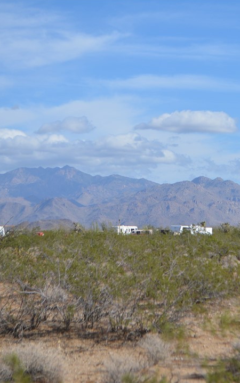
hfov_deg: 10.3
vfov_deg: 16.5
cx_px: 218
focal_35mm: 127
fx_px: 1325
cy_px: 191
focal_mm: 55
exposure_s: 1/1600
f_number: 7.1
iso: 400
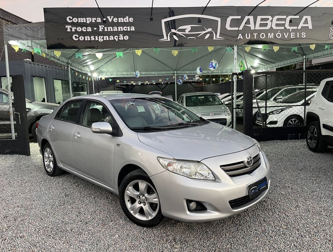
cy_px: 126
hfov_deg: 69.2
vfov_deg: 55.2
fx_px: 241
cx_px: 166
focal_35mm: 25
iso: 160
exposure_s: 1/60
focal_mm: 5.1
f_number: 1.6
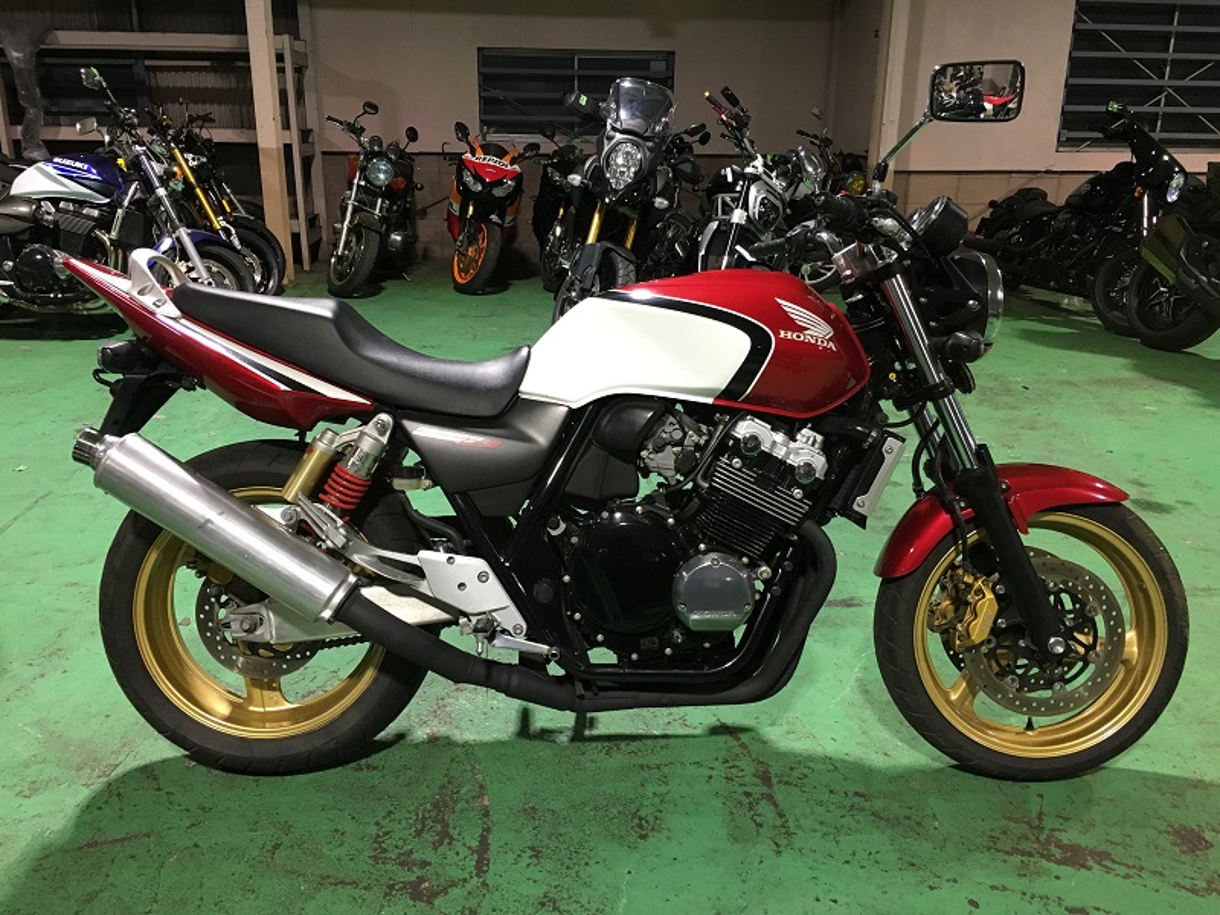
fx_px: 1022
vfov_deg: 48.2
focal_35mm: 29
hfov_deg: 61.7
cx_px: 610
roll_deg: -1.0
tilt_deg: -18.1
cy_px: 458
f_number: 2.2
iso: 125
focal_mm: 4.15
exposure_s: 1/30
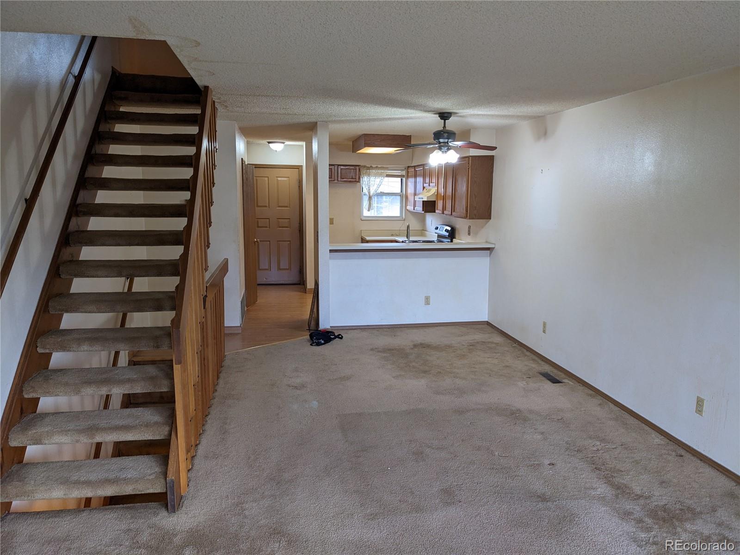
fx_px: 577
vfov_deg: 51.4
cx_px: 370
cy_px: 278
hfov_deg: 65.3
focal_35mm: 27
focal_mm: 4.38
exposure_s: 1/40
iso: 57
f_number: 1.73
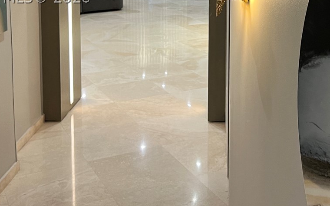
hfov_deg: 34.7
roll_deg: +0.4
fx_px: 522
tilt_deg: -6.3
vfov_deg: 21.5
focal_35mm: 58
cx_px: 223
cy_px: -3
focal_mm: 5.7
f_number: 1.5
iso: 200
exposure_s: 1/60
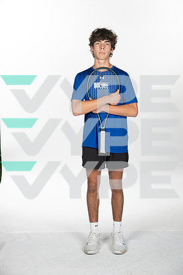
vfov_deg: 31.0
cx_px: 92
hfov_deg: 20.9
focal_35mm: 65
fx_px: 496
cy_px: 138
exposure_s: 1/500
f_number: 7.1
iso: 200
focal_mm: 65
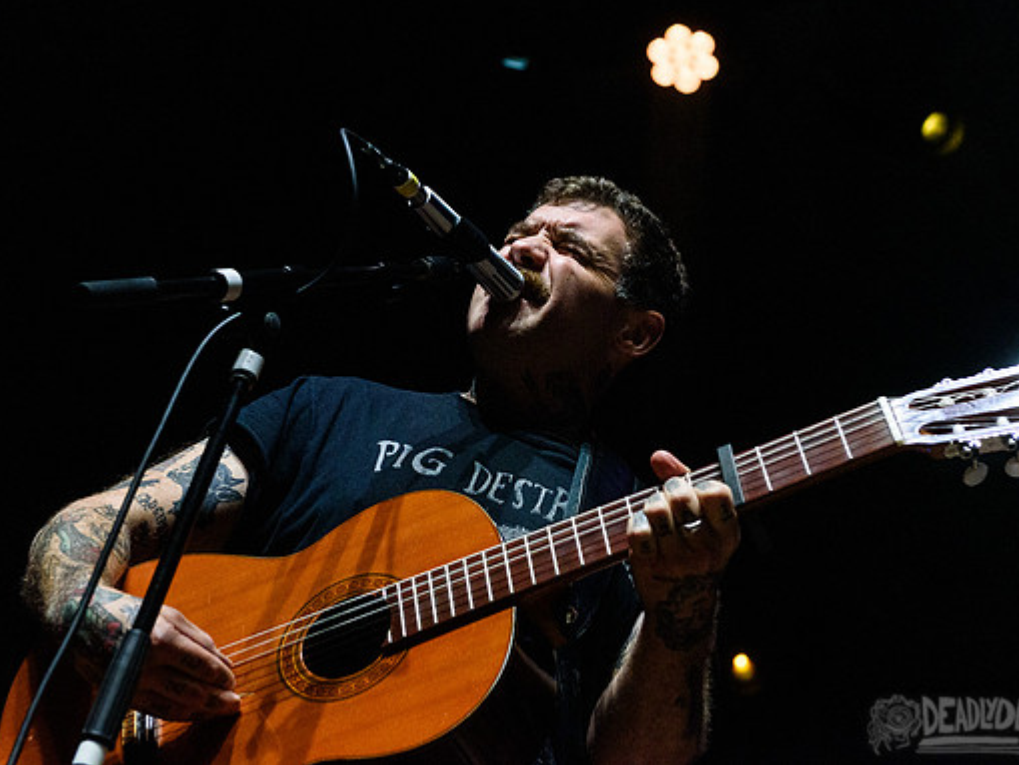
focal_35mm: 72
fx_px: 2120
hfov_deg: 27.0
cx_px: 484
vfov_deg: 20.4
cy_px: 343
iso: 6400
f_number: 4
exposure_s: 1/125
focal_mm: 60
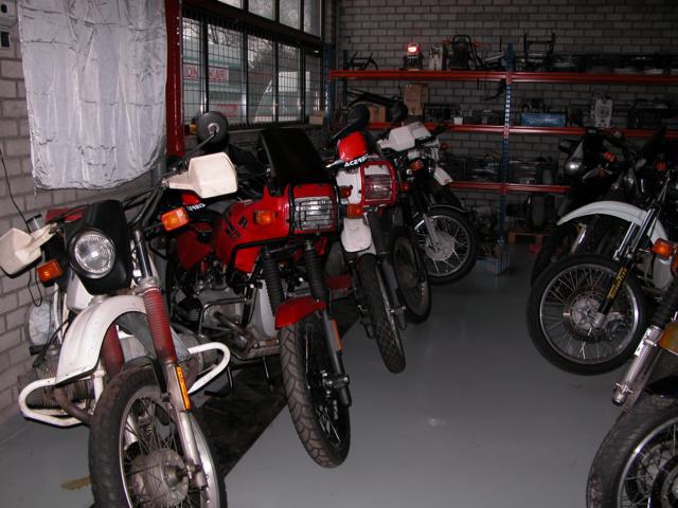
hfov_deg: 52.6
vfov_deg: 40.7
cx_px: 339
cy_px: 254
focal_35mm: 35
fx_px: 686
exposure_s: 1/60
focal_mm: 8.9
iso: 100
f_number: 3.2
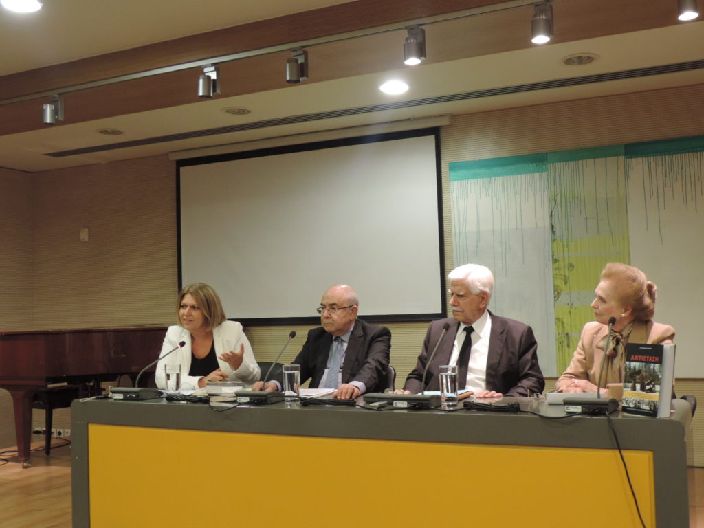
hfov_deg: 46.8
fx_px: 813
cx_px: 352
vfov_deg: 36.0
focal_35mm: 40
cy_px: 264
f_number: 3.3
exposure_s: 1/20
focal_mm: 7.1
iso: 400
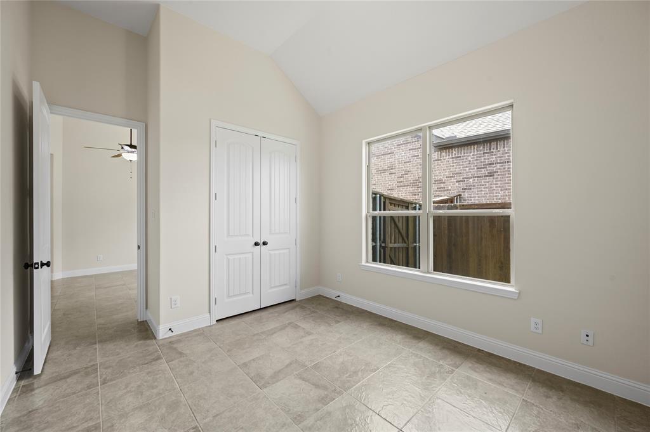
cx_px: 325
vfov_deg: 81.1
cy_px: 216
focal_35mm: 14
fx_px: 253
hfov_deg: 104.3
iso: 400
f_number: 8
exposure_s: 1/8
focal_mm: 14
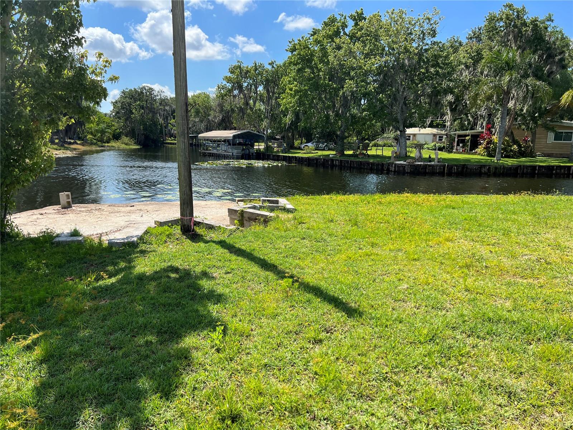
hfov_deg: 67.3
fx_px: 430
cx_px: 286
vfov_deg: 53.1
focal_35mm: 26
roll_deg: -1.3
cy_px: 215
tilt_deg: -10.7
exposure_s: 1/3077
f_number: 1.5
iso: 50
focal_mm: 5.7
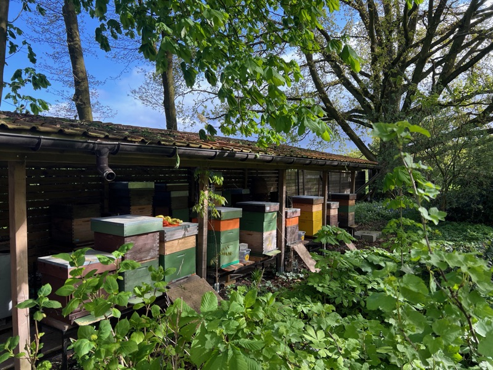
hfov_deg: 67.3
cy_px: 185
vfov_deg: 53.1
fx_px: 370
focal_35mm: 26
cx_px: 246
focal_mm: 5.7
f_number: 1.5
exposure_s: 1/650
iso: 50
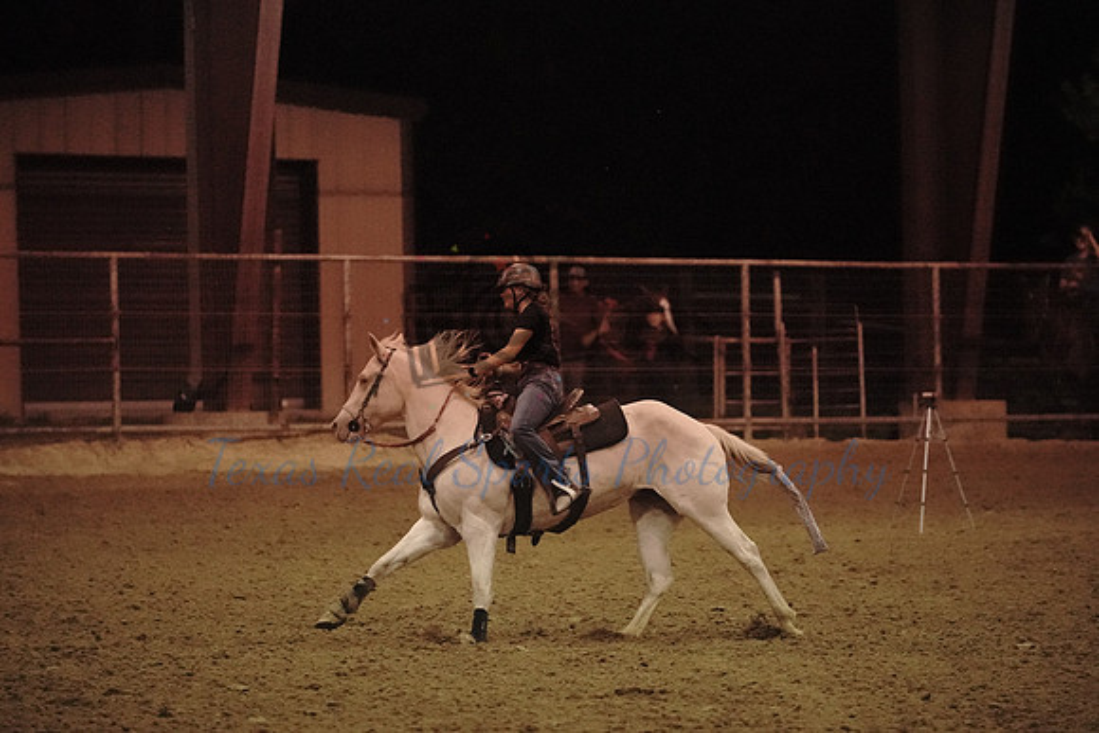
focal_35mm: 200
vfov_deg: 6.9
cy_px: 366
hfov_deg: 10.3
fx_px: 6107
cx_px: 550
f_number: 2.8
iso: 25600
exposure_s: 1/1000
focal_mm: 200
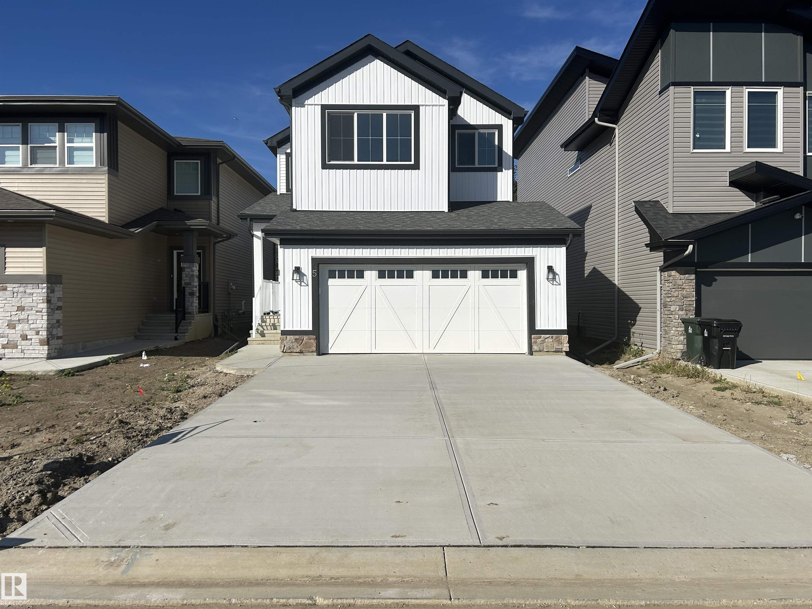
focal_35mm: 26
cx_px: 406
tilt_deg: -0.1
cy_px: 304
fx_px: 610
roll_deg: +0.1
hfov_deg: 67.3
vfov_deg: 53.1
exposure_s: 1/9434
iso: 50
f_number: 1.5
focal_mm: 5.7
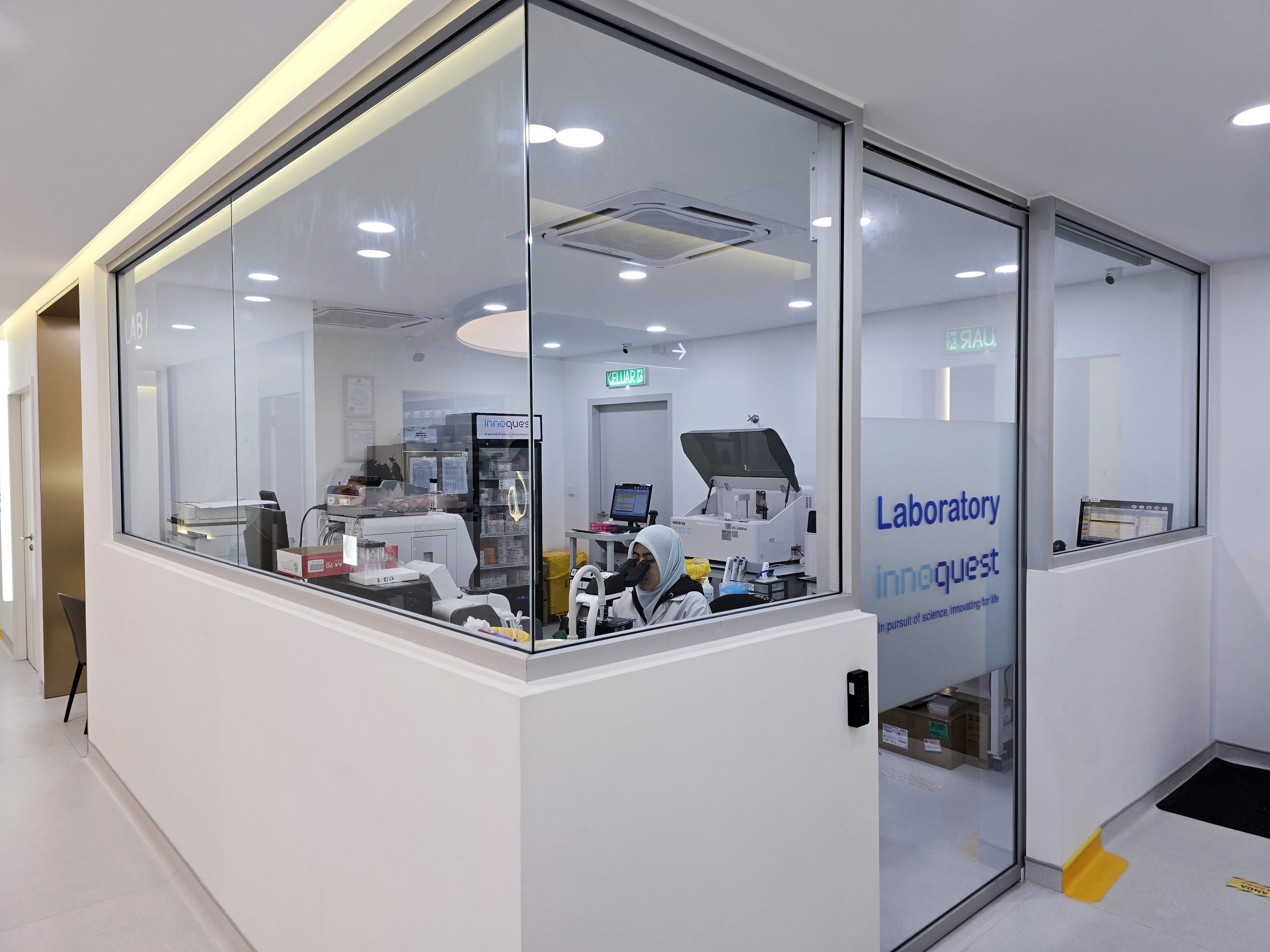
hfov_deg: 73.9
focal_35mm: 23
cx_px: 635
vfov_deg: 58.9
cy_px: 476
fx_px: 844
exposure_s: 1/100
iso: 50
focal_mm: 6.3
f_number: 1.7
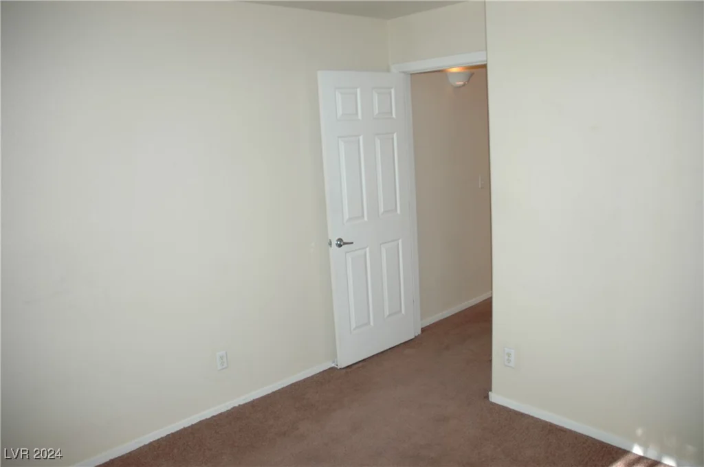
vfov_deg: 47.8
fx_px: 527
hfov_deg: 67.4
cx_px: 352
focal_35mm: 27
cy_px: 234
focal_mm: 18
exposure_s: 1/60
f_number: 3.5
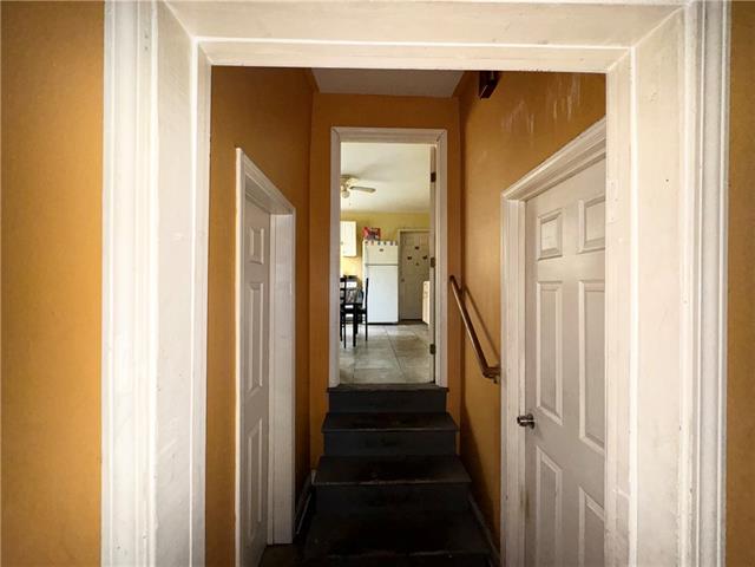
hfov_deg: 102.1
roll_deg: +0.0
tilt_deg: +0.4
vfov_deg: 85.7
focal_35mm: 14
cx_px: 378
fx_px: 305
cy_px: 284
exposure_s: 1/60
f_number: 2.2
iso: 160
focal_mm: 2.22
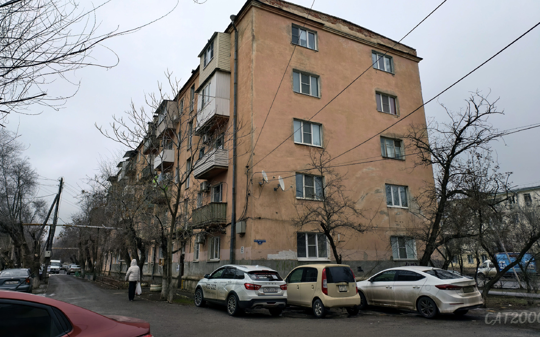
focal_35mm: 25
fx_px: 368
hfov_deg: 72.6
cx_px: 268
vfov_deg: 49.1
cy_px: 144
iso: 72
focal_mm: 6.54
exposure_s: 1/1754
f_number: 1.57
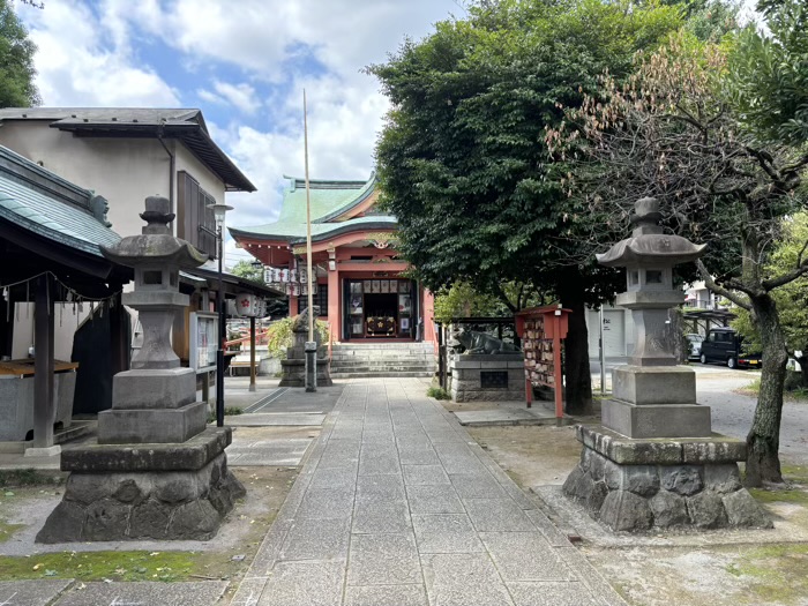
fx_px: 607
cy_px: 303
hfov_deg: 67.3
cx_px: 404
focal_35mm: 26
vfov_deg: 53.1
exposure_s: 1/446
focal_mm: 5.96
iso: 50
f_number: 1.6
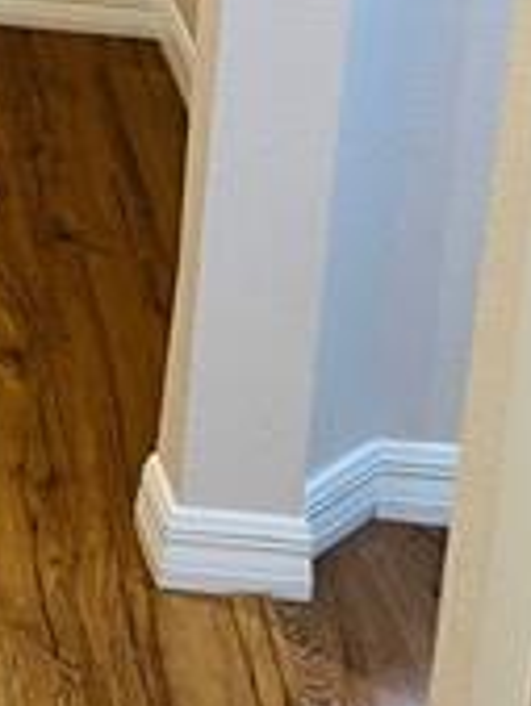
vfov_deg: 15.2
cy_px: -405
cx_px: -464
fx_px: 2410
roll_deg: -1.3
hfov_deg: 11.5
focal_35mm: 118
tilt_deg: -9.7
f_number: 1.5
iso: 100
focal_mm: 5.7
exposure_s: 1/60
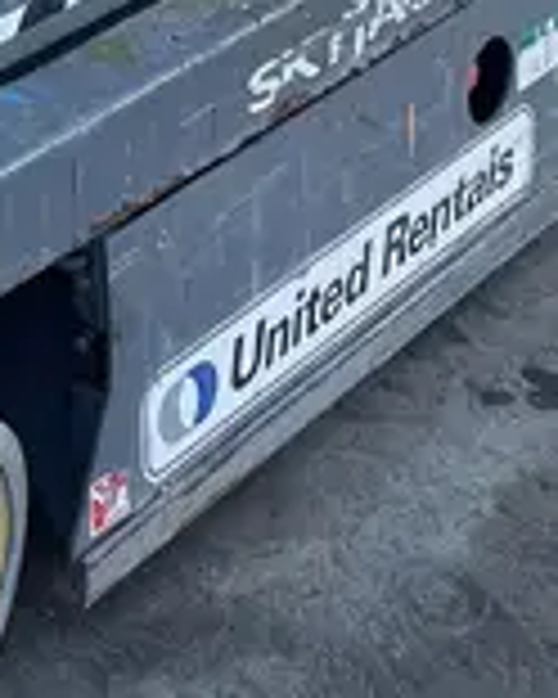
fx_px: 2477
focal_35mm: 120
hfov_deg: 12.4
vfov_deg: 14.3
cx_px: -220
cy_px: -516
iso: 32
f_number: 1.6
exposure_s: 1/387
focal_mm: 4.2
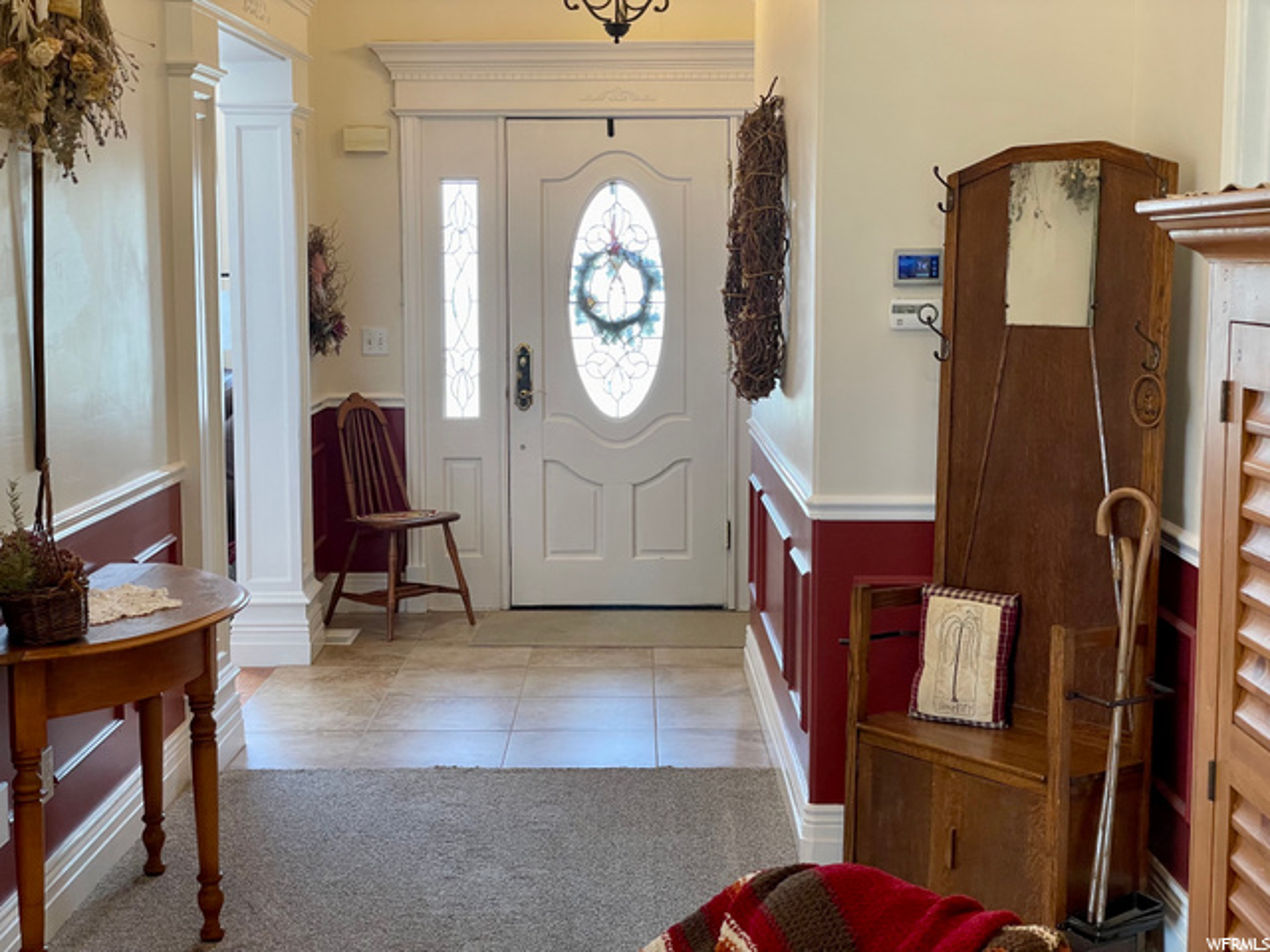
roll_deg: +0.3
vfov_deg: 28.0
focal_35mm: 52
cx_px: 635
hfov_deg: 36.8
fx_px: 1908
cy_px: 476
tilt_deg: -7.2
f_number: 2
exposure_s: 1/60
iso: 125
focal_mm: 6
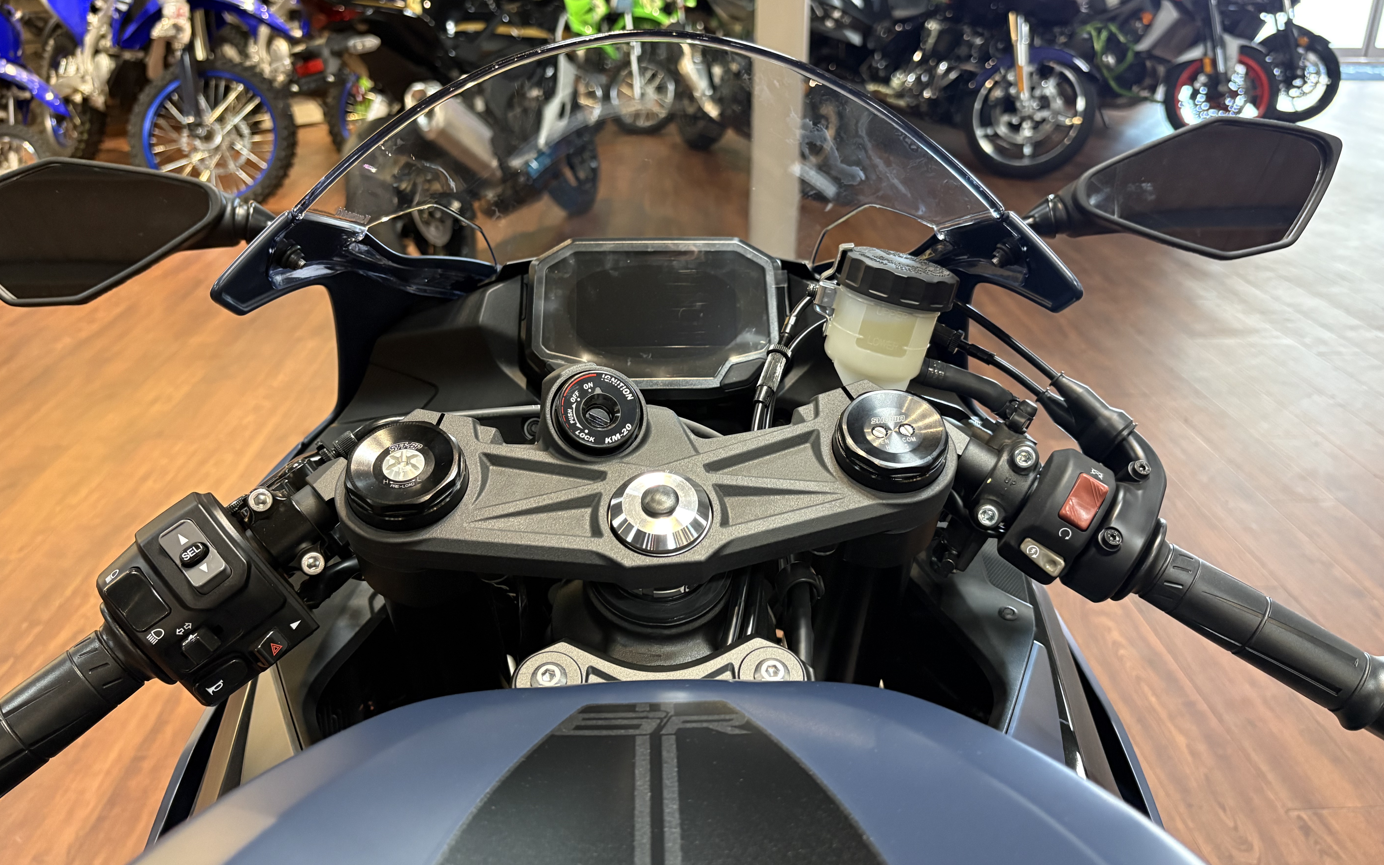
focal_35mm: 28
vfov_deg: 44.5
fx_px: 1056
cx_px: 698
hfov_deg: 66.5
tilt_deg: -23.6
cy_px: 410
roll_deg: +0.4
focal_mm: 5.96
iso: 500
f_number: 1.6
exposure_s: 1/40
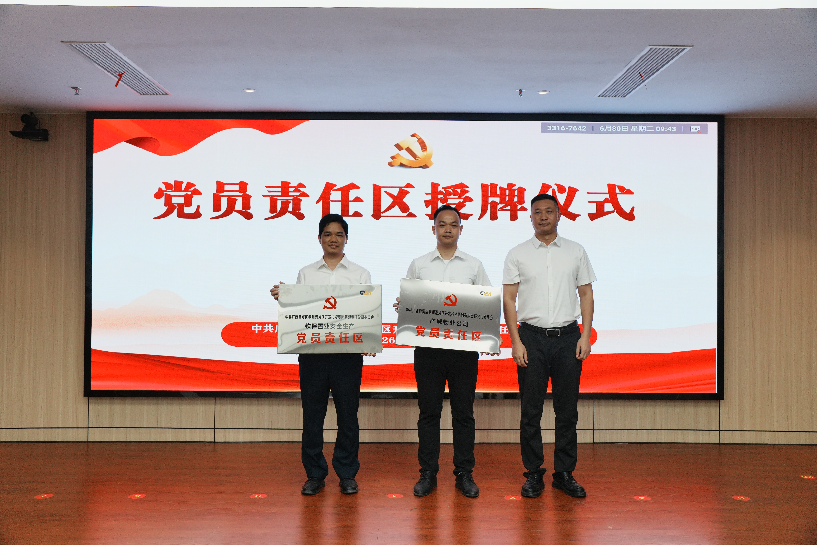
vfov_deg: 40.0
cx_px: 408
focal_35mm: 33
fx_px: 749
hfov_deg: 57.2
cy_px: 272
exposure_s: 1/400
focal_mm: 22
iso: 400
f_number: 3.5
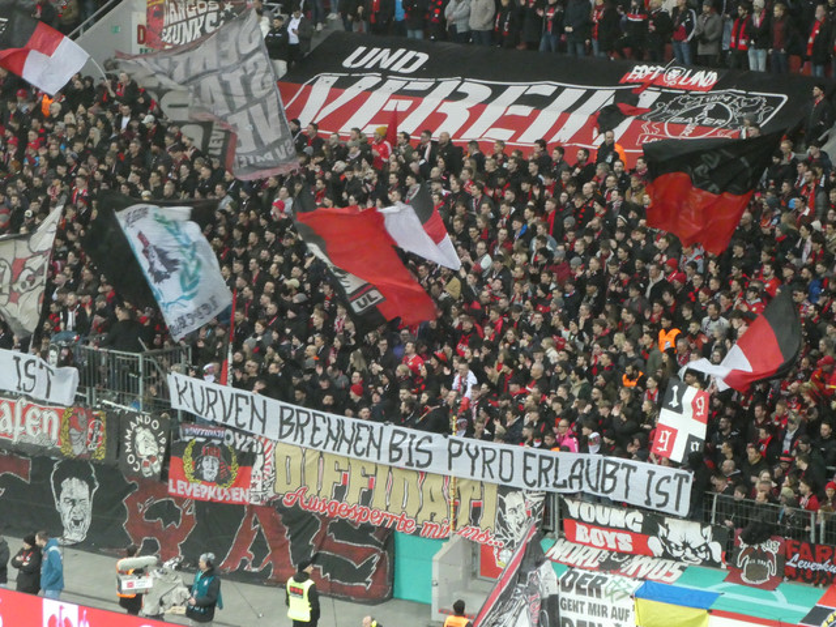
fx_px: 4830
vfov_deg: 7.4
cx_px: 418
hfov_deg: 9.9
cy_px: 314
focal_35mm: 200
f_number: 5.6
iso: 1250
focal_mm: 35.8
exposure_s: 1/80
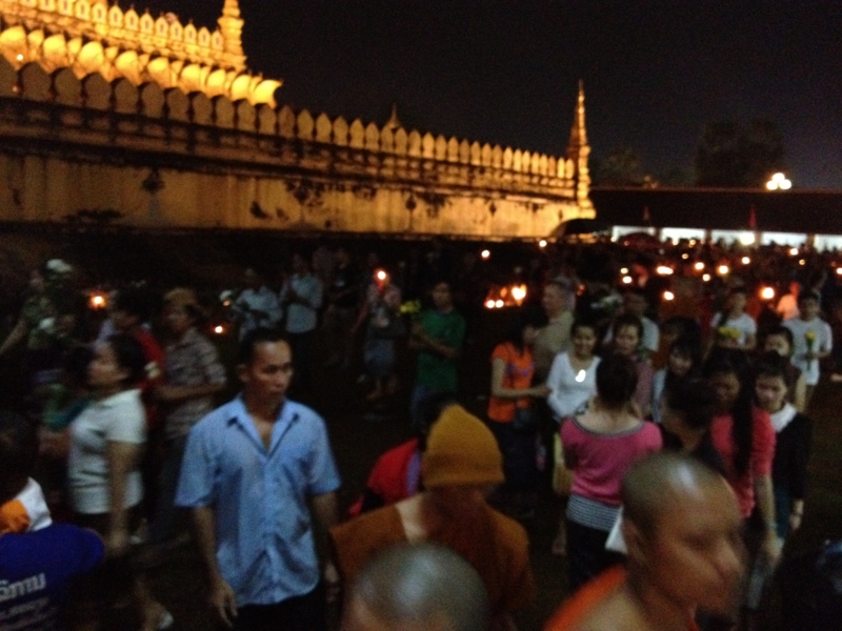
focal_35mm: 35
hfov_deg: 52.6
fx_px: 851
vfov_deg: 40.7
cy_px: 316
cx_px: 421
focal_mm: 4.28
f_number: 2.4
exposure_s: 1/15
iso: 800
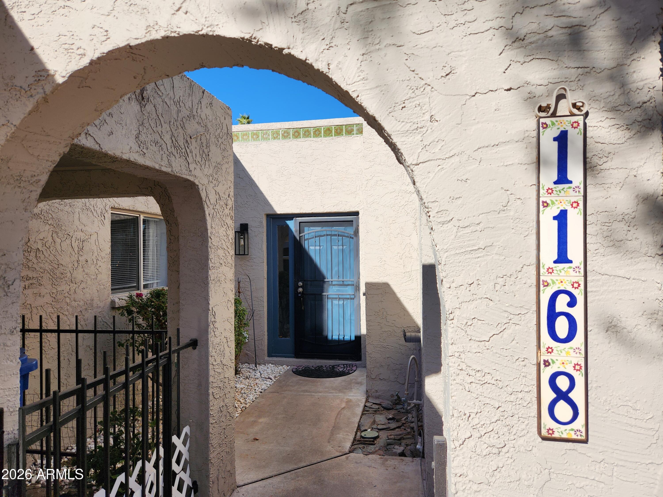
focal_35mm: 23
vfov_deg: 58.9
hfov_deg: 73.9
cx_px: 332
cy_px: 248
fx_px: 441
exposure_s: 1/1789
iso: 20
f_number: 1.8
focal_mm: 5.4
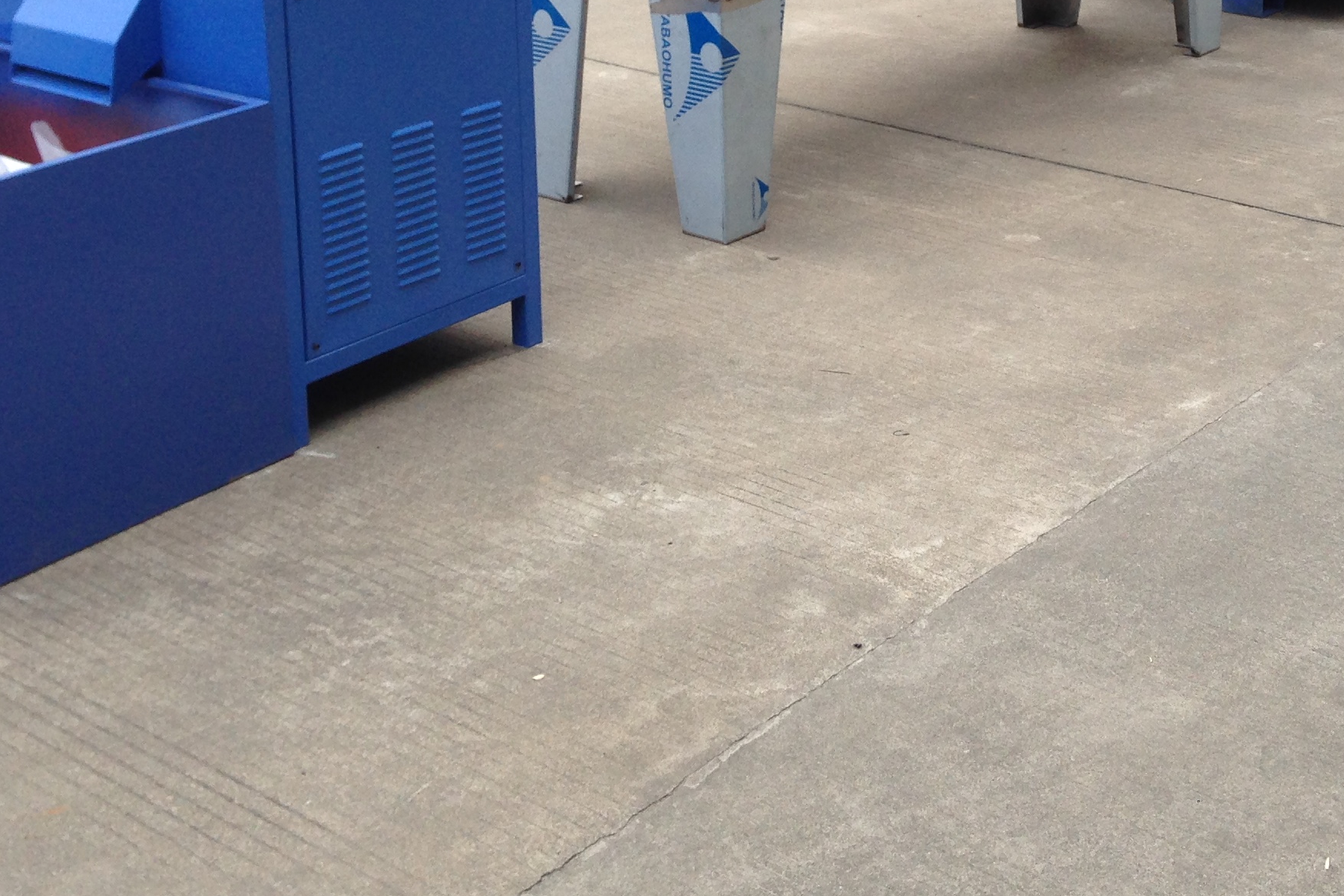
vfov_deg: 20.6
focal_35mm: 64
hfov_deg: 31.2
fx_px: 2389
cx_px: 884
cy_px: 21
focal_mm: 4.12
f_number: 2.4
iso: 50
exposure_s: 1/60
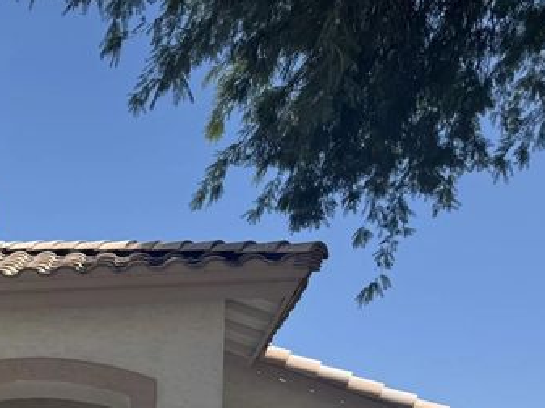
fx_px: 1148
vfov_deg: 17.9
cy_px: 615
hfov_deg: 23.1
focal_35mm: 73
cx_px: -197
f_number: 1.78
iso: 80
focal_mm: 6.76
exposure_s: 1/3413
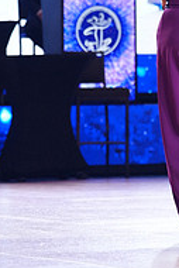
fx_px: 2427
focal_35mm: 326
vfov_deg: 6.3
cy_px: -83
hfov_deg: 4.2
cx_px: 190
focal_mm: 107
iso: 2000
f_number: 2.8
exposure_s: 1/400
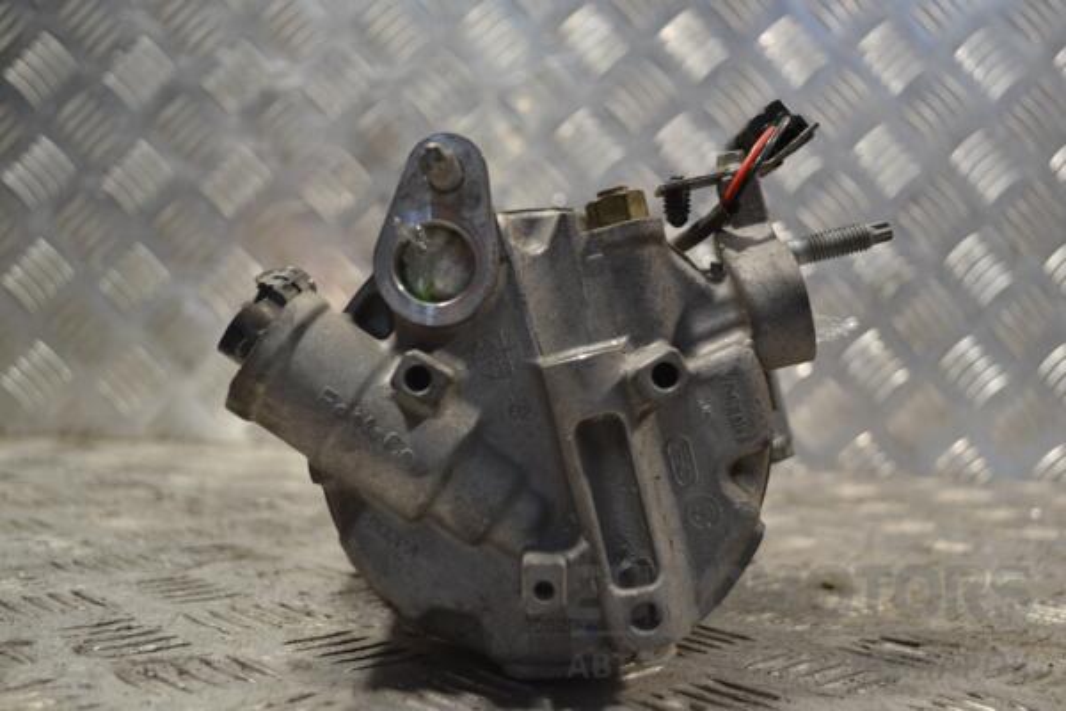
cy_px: 356
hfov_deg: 43.6
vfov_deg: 29.9
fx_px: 1332
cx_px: 533
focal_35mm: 45
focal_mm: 30
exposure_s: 1/30
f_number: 4.5
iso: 160
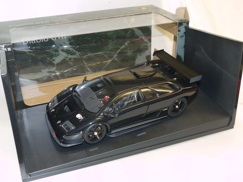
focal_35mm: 39
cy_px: 91
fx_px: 274
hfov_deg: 47.9
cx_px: 122
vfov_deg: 36.8
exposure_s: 1/15
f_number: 5.6
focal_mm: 14
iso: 100
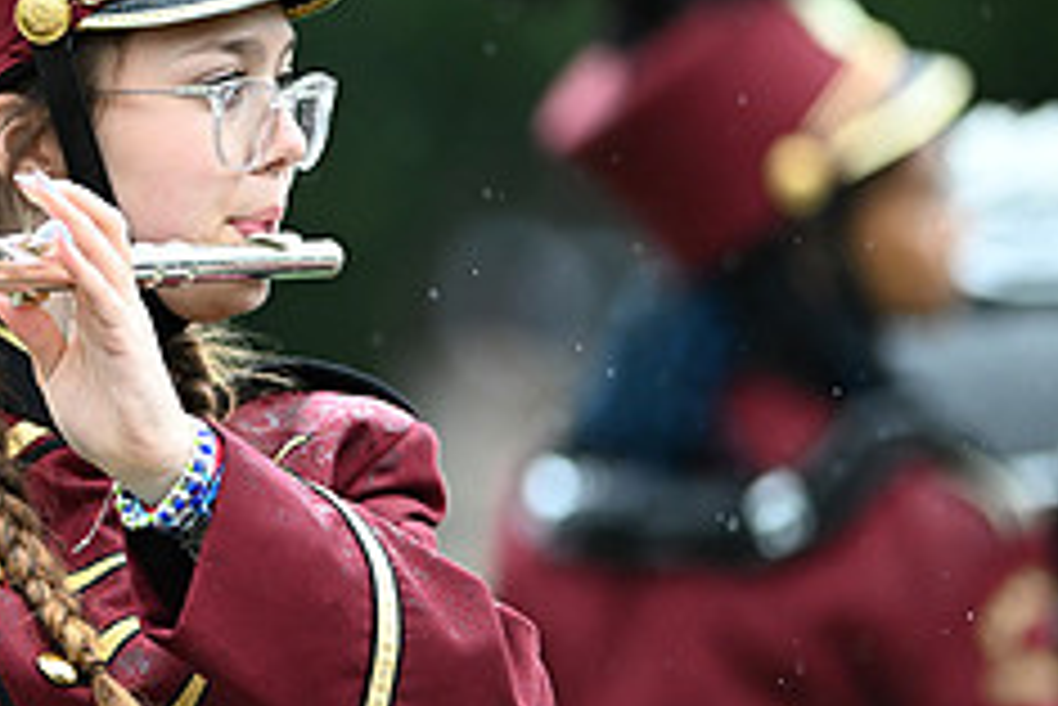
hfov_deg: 2.8
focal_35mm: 741
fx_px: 21790
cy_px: 357
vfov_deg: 1.9
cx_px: -50
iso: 1600
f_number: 2.8
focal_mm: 300
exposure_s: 1/1600
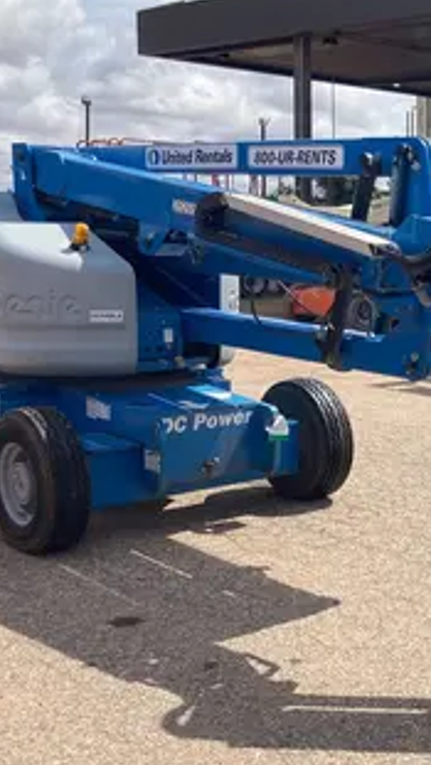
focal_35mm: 54
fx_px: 1097
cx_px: 507
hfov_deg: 20.8
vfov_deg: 38.4
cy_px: 437
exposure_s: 1/2315
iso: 20
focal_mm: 3.99
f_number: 1.8
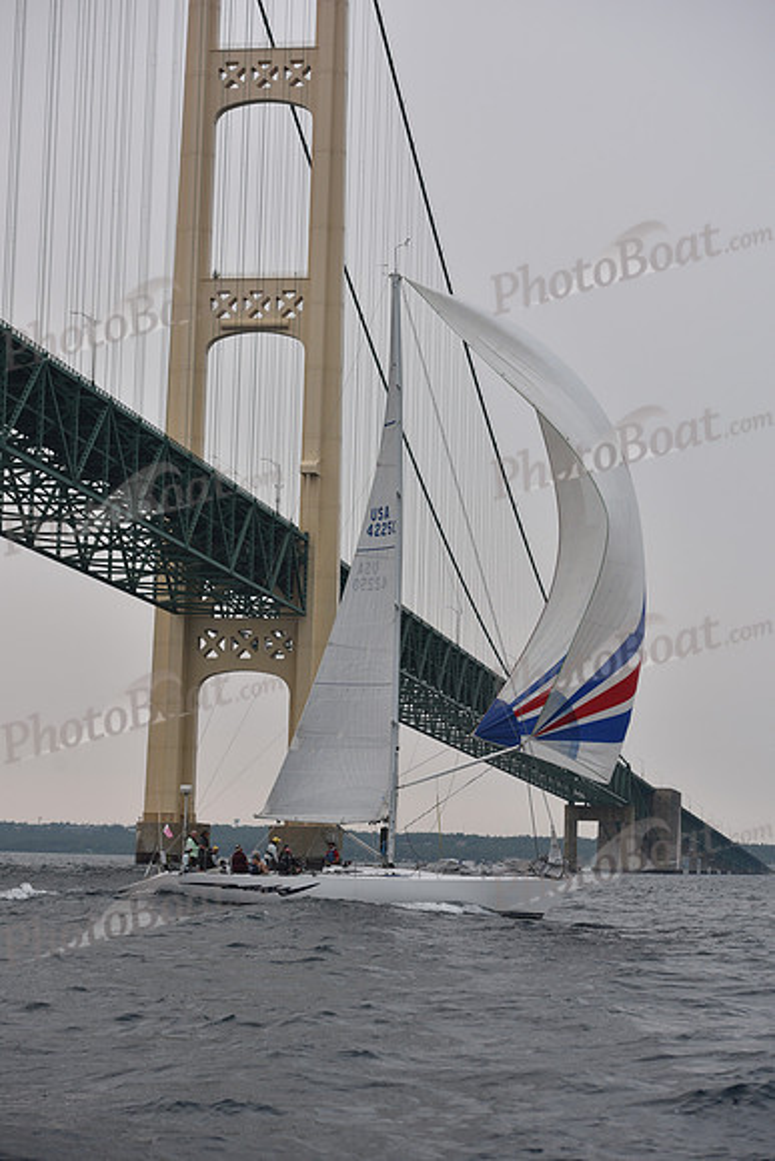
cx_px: 388
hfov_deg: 17.1
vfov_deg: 25.4
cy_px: 580
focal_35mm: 80
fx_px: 2582
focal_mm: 80
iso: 250
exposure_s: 1/640
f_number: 5
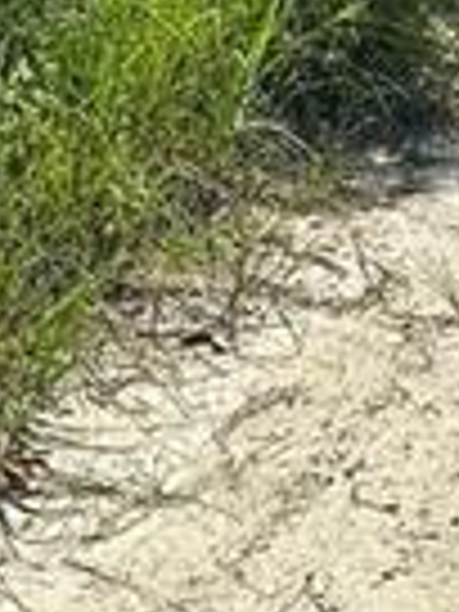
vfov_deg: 12.9
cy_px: -554
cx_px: -54
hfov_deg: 10.8
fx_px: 2404
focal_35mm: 136
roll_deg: -1.7
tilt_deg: +1.5
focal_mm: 6.86
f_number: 1.78
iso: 80
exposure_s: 1/3597
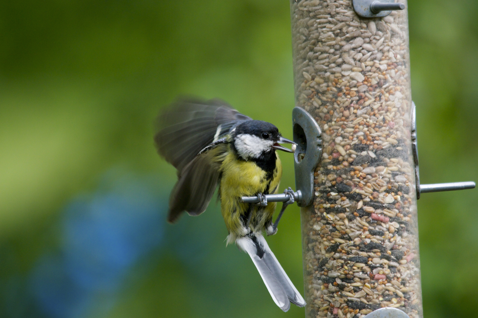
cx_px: 239
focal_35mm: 750
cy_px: 159
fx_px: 9949
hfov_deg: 2.8
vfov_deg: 1.8
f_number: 6.3
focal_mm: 500
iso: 400
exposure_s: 1/400
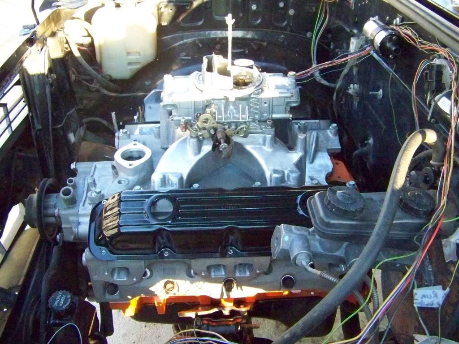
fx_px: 477
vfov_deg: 39.7
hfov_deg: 51.4
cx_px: 230
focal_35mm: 36
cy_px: 172
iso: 1250
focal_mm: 5.9
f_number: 2.8
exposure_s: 1/500
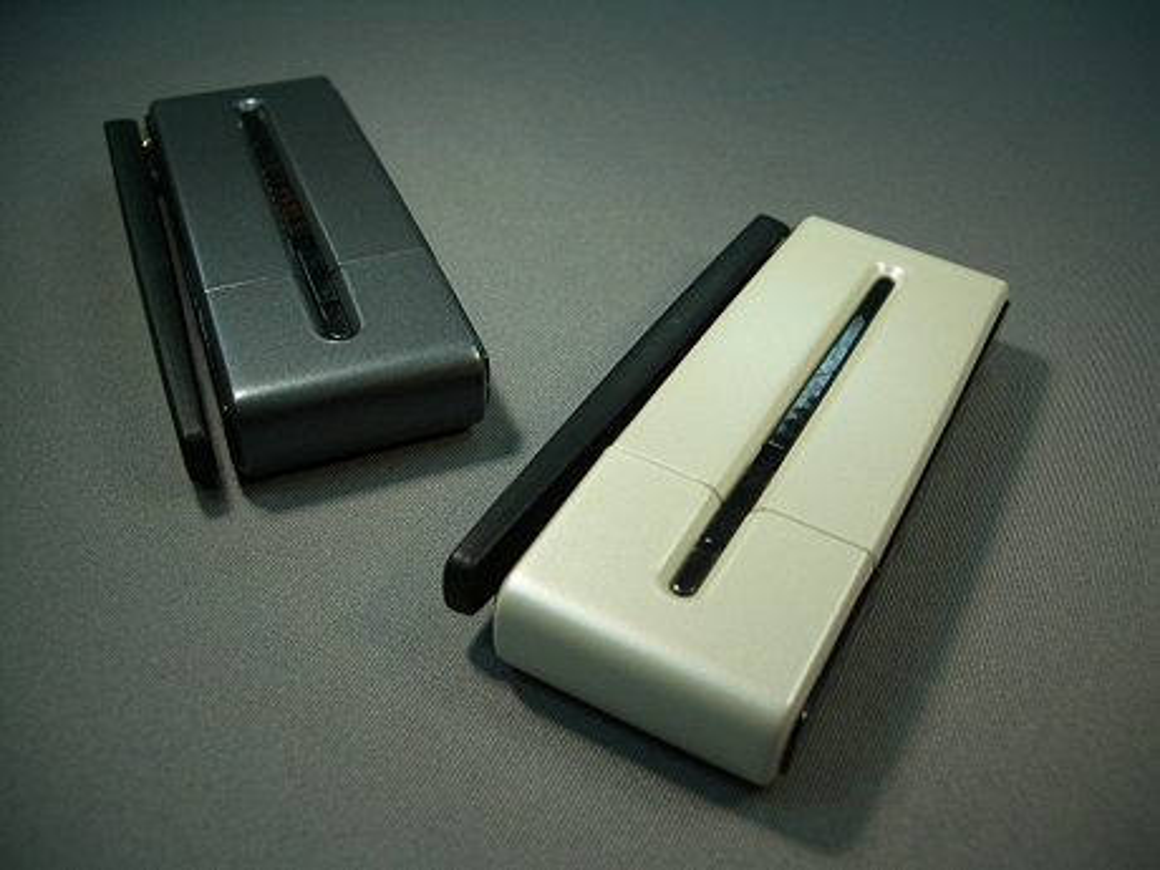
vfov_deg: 40.7
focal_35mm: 35
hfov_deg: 52.6
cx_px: 580
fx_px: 1173
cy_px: 435
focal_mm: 5.8
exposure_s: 1/160
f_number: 2.6
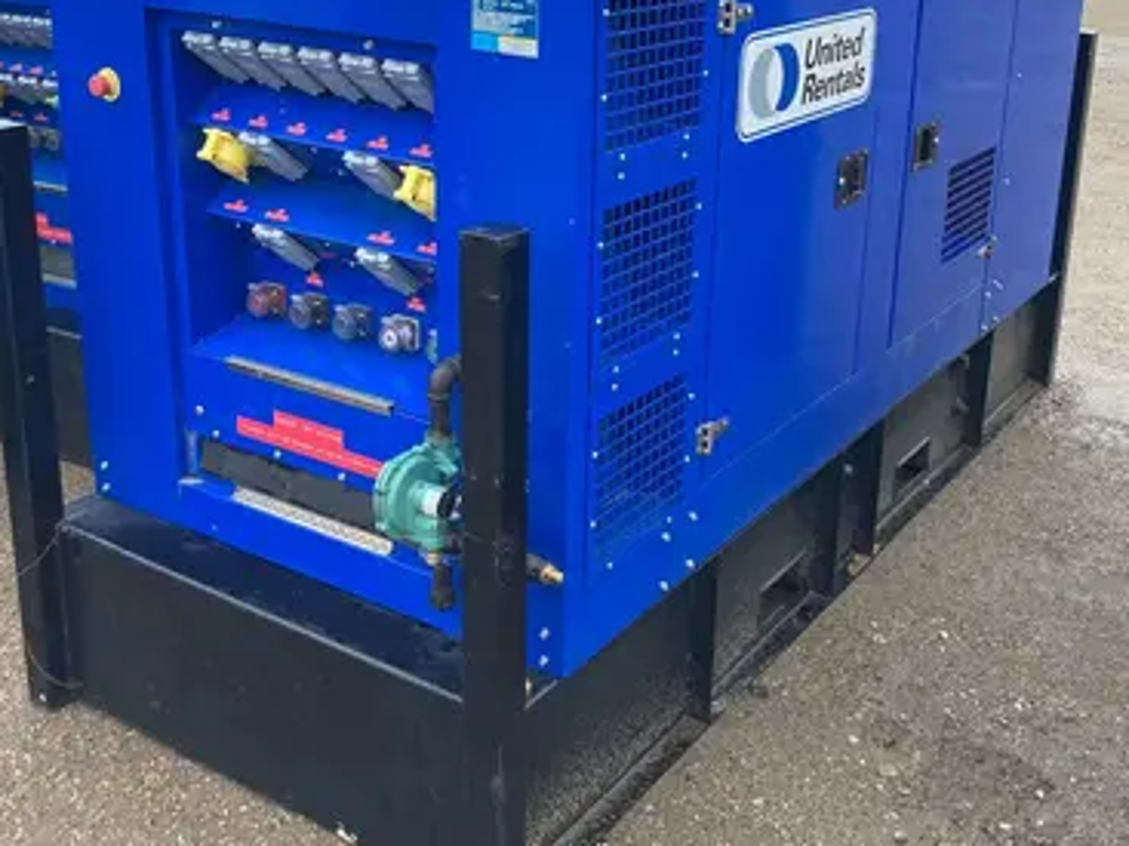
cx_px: 646
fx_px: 1369
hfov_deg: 44.7
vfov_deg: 34.1
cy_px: 303
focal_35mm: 42
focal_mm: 3.99
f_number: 1.8
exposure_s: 1/121
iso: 64
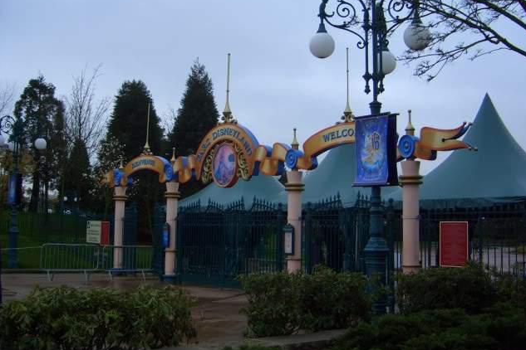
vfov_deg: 32.6
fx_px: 599
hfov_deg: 47.4
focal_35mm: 41
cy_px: 162
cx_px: 265
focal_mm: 8
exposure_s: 1/200
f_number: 2.8
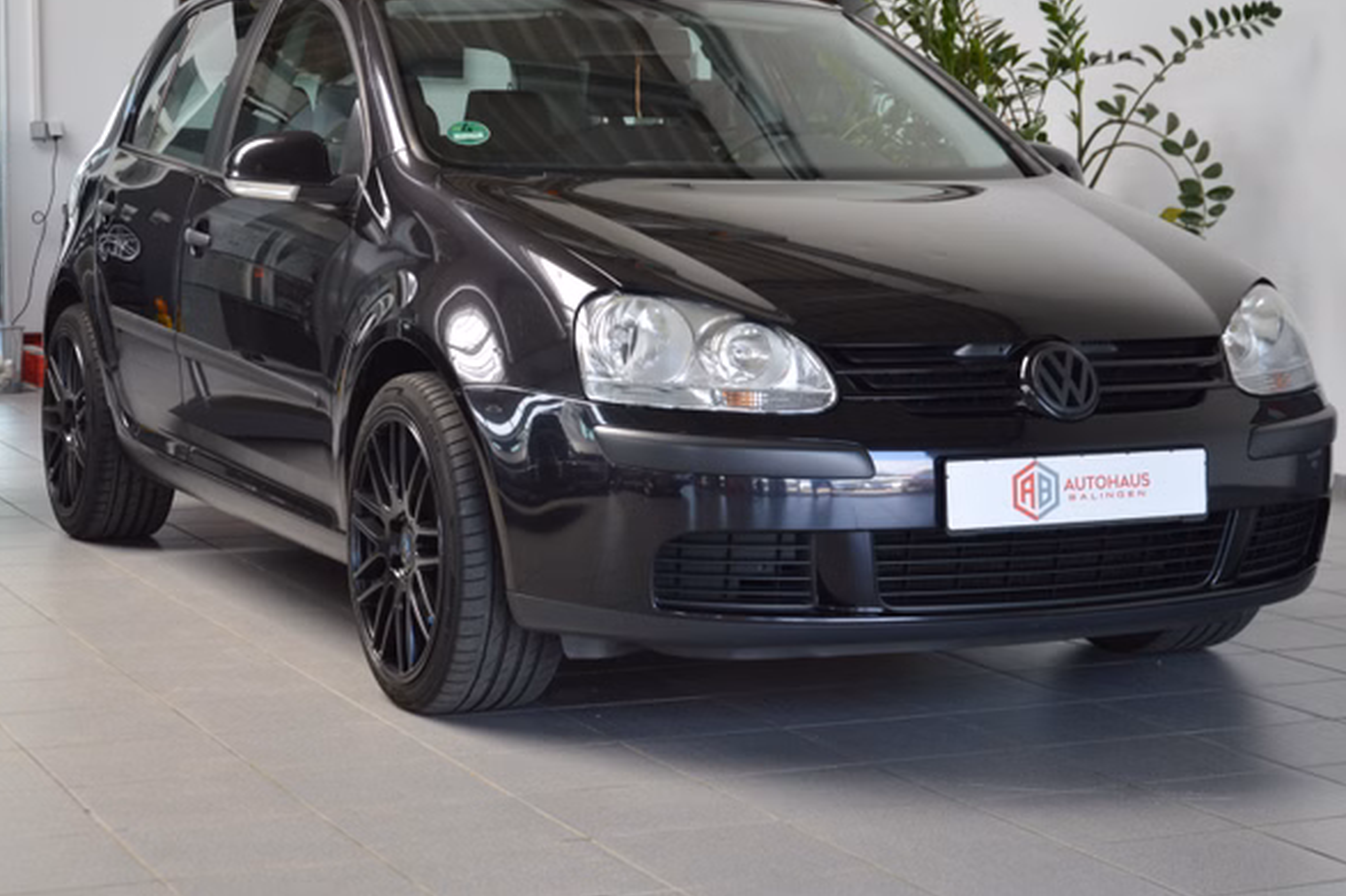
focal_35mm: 74
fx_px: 2749
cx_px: 690
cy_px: 417
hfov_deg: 27.5
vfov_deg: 18.5
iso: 400
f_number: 5
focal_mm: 45
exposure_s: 1/100
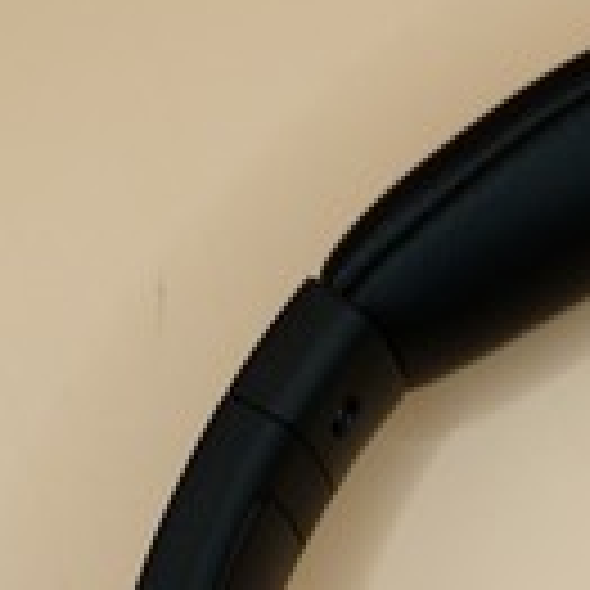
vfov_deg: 7.7
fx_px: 4253
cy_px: 1076
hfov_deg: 7.8
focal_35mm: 221
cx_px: 883
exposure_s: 1/50
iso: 320
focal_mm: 29
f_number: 5
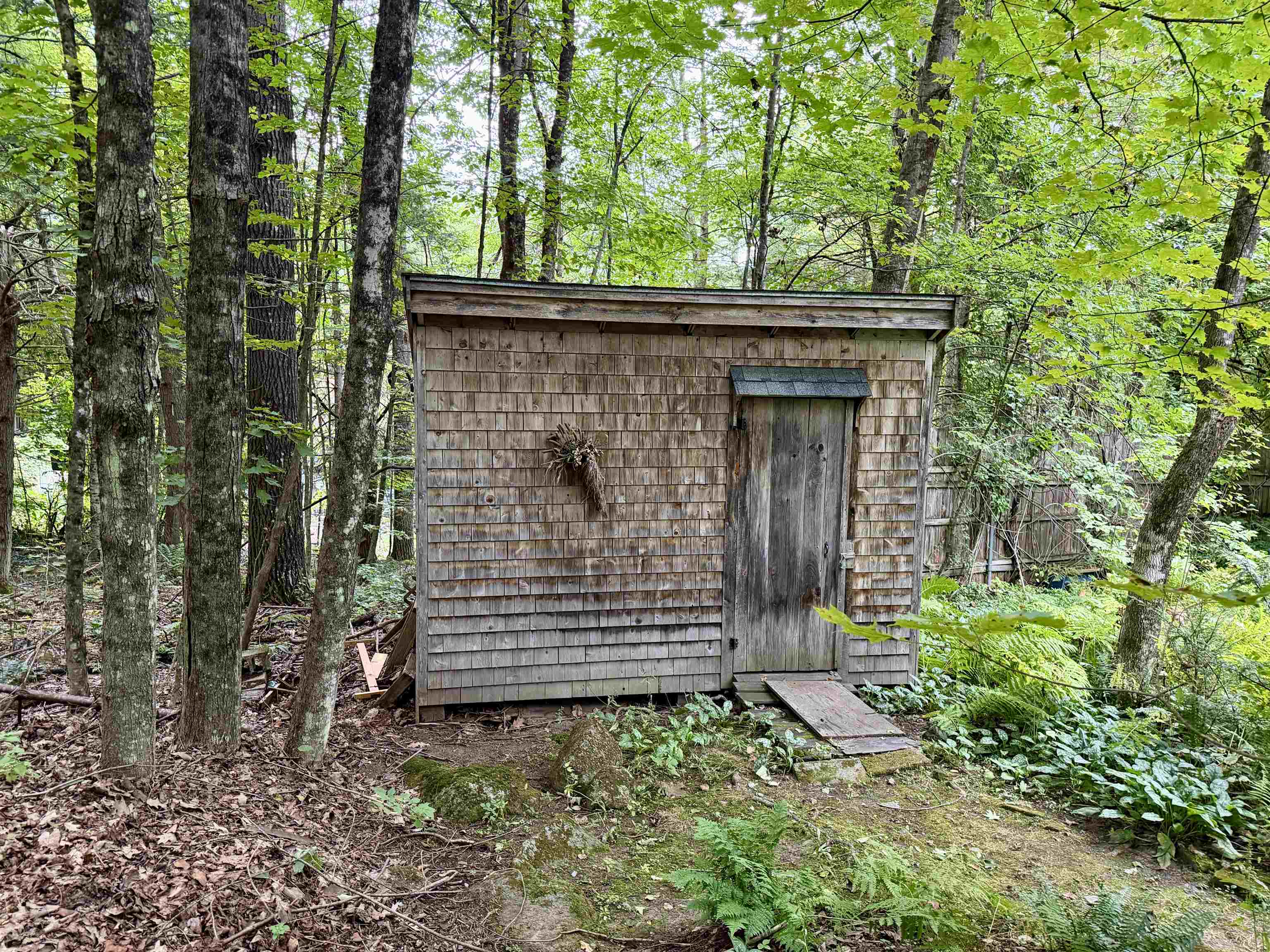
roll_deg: -0.9
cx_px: 635
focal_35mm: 24
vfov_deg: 56.8
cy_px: 476
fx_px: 881
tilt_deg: -7.2
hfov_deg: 71.6
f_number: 1.78
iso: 400
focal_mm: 6.76
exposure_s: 1/60
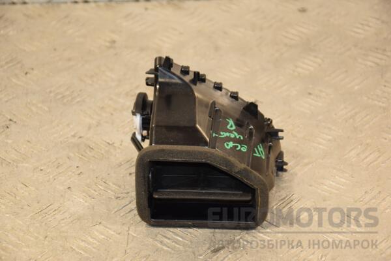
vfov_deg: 12.2
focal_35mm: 112
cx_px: 196
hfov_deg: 18.2
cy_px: 130
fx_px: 1222
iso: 800
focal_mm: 75
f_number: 5.3
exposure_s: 1/125
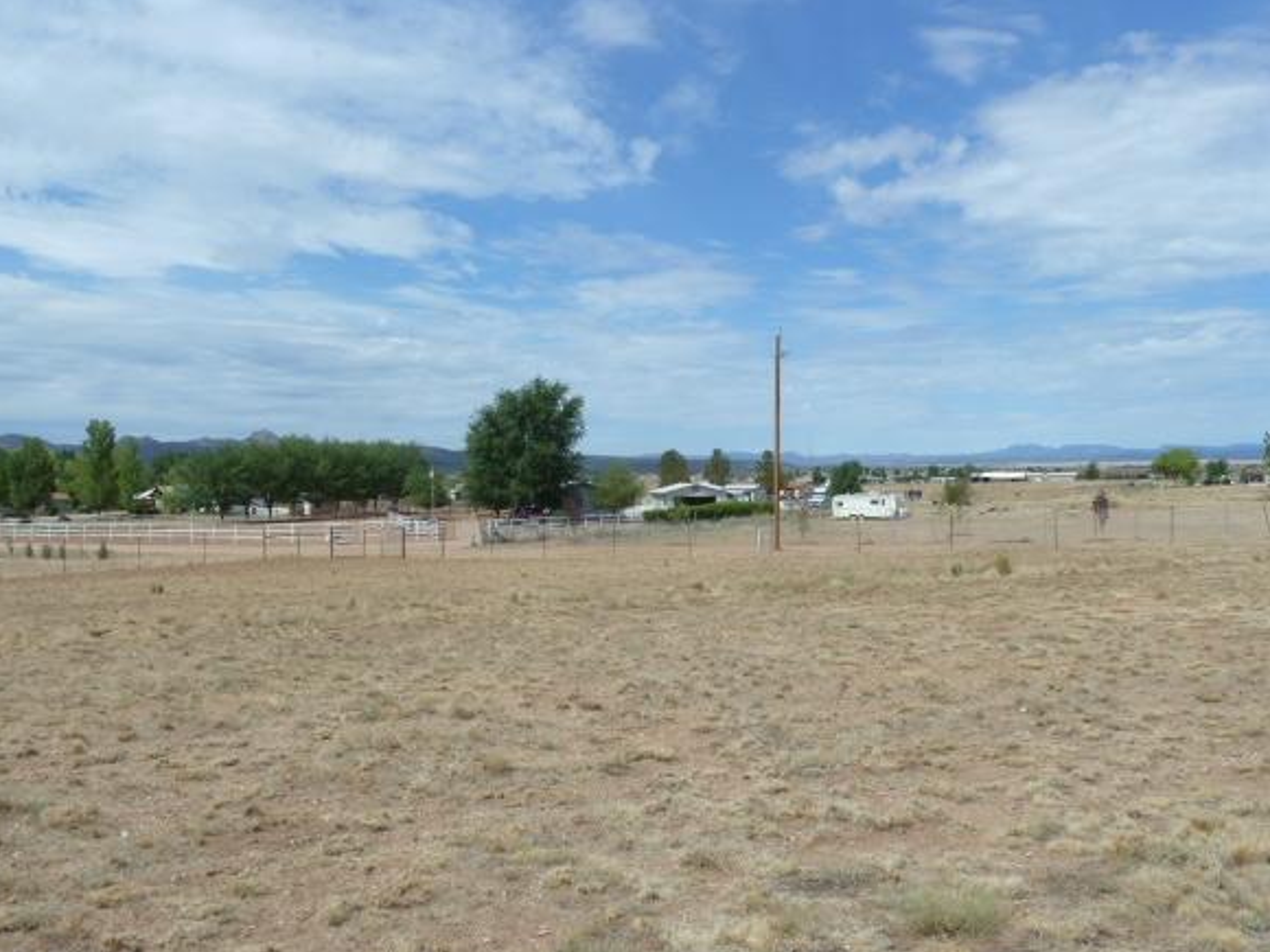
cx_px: 609
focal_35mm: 32
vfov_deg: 44.2
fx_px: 1174
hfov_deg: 56.8
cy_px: 484
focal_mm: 4.7
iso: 80
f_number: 5.6
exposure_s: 1/640
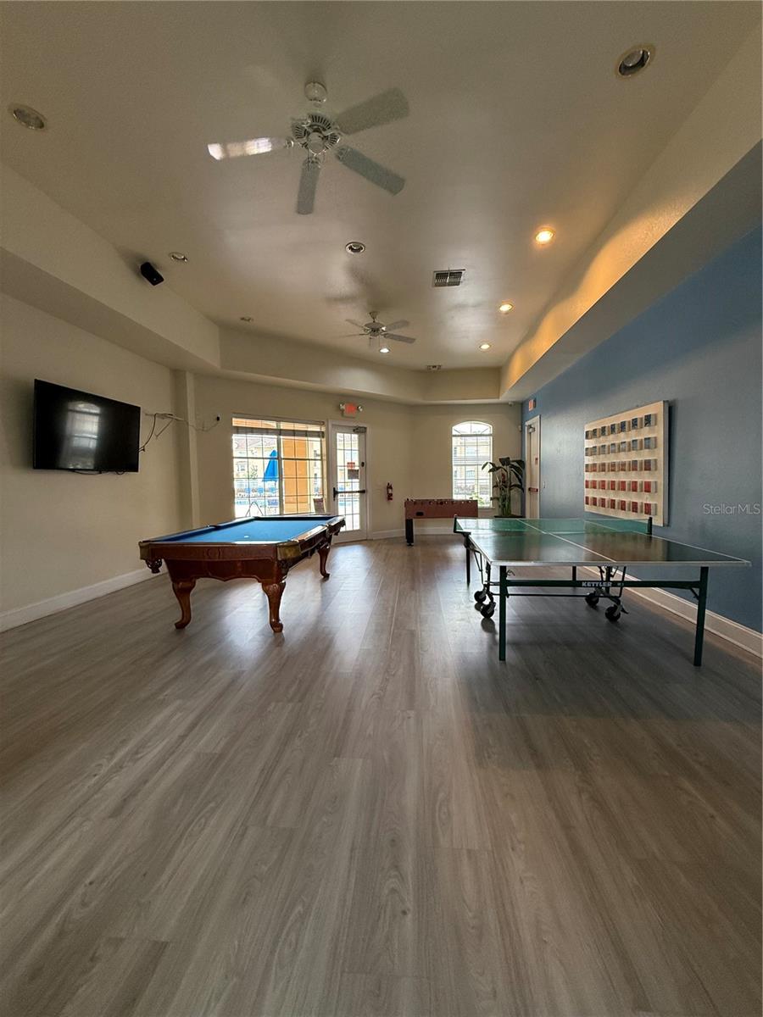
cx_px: 382
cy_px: 508
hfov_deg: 85.7
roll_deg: +0.4
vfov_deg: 102.1
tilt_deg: -2.8
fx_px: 411
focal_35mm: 14
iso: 160
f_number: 2.2
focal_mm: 2.22
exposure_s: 1/120
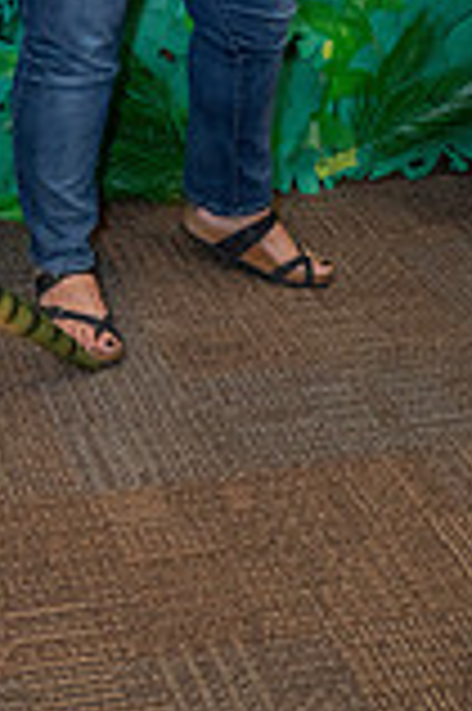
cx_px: -99
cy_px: -284
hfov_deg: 17.5
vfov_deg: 23.3
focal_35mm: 74
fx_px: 1458
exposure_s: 1/160
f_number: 4
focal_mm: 26
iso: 2500
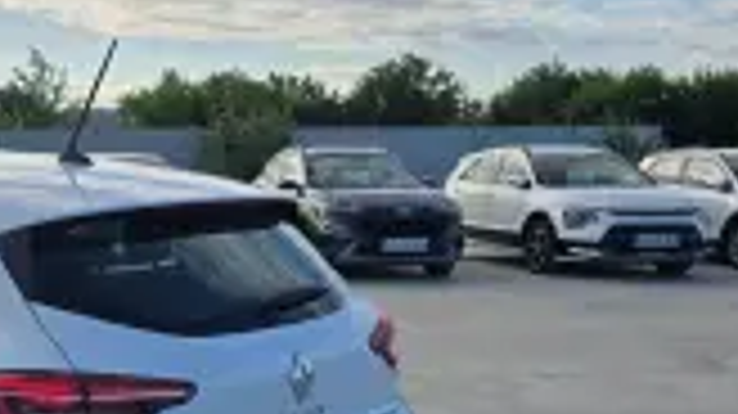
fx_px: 1076
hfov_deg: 35.2
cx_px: 45
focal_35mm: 55
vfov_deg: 21.0
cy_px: 418
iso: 12
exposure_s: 1/671
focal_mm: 6.3
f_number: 1.7
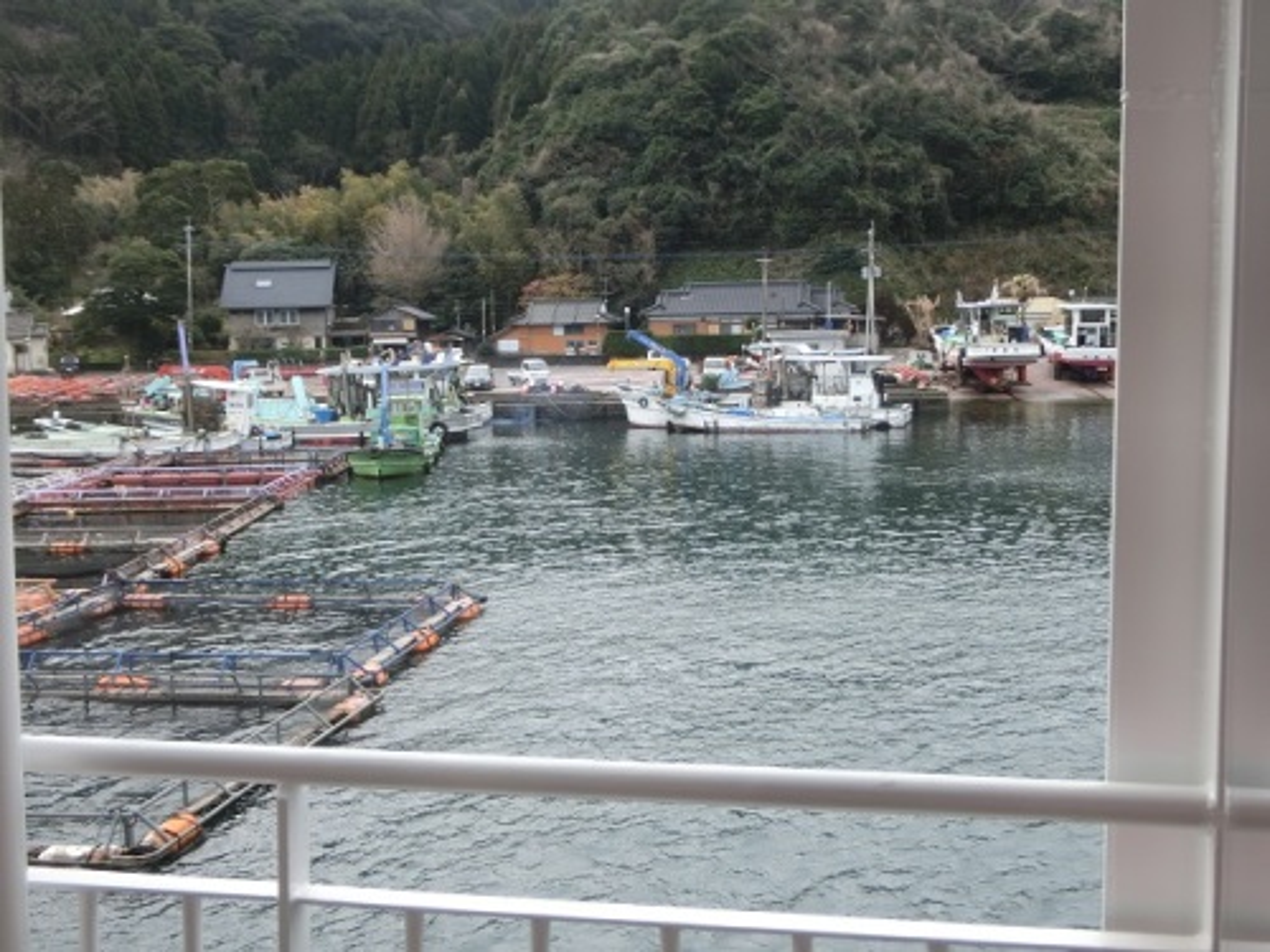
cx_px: 635
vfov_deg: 30.9
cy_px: 476
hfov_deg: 40.4
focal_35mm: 47
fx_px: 1724
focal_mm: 8.29
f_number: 4.2
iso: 80
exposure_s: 1/320
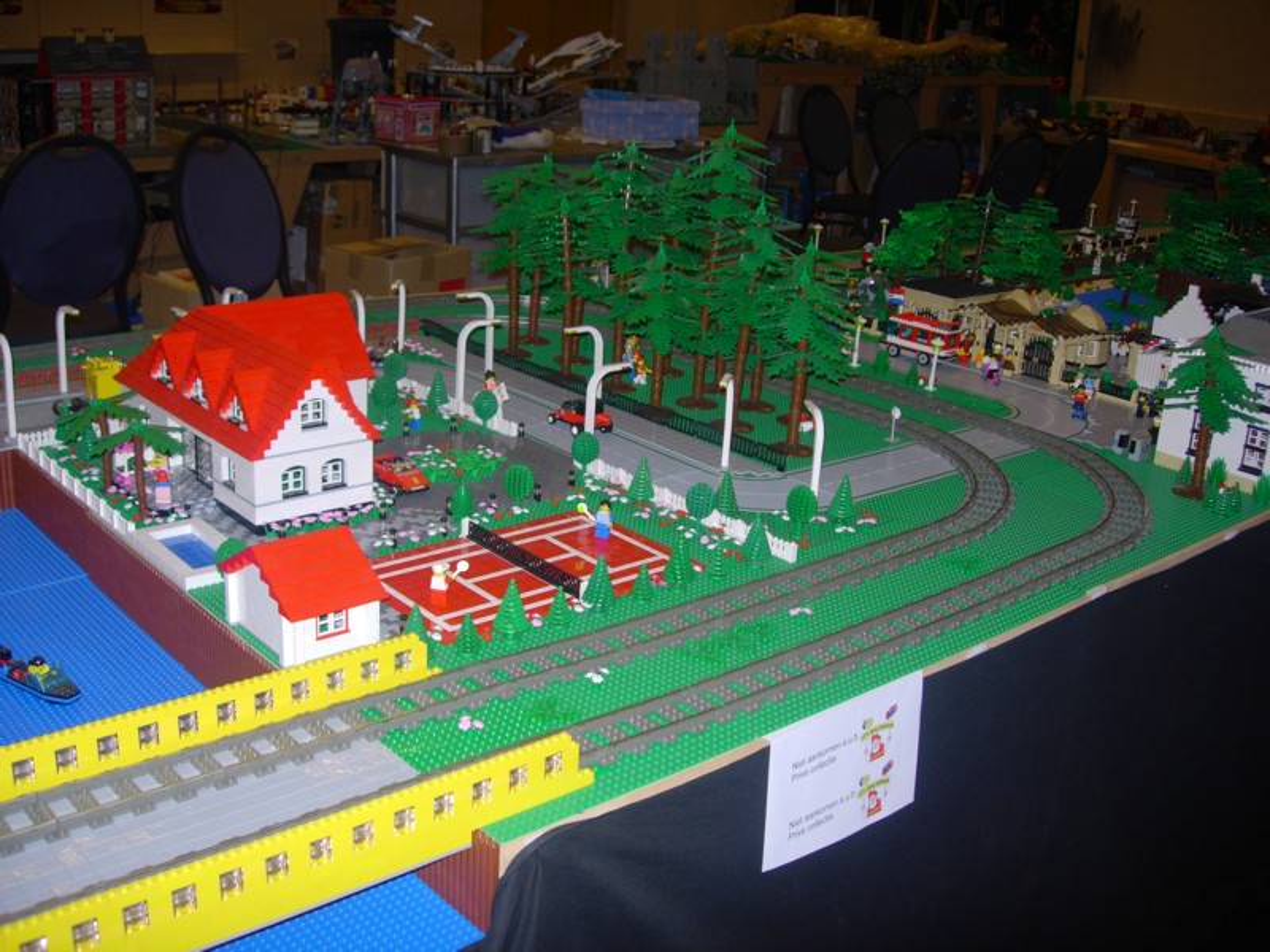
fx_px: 1394
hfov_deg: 49.0
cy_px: 476
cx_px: 635
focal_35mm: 38
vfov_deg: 37.7
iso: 79
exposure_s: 1/64
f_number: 2.8
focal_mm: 7.8
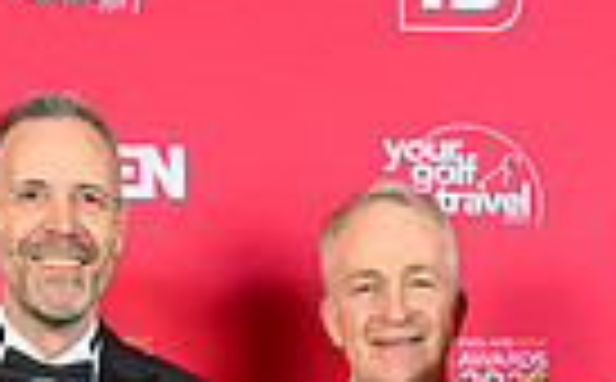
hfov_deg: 14.5
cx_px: 476
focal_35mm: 144
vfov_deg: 8.4
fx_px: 2413
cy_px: 894
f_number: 6.3
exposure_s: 1/160
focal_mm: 28.5
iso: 250
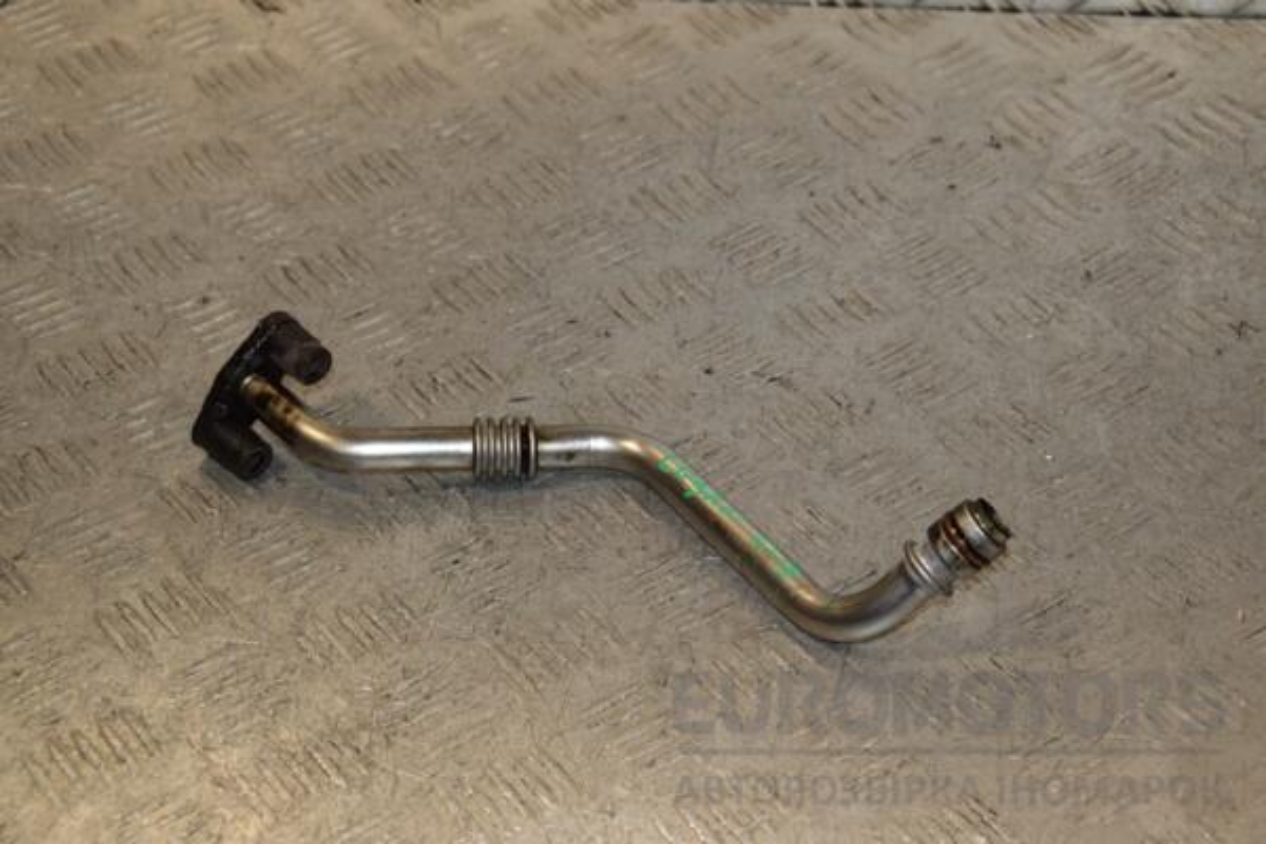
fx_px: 2743
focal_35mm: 78
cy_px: 422
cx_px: 633
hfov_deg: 26.0
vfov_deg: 17.5
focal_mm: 52
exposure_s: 1/200
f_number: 7.1
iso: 800
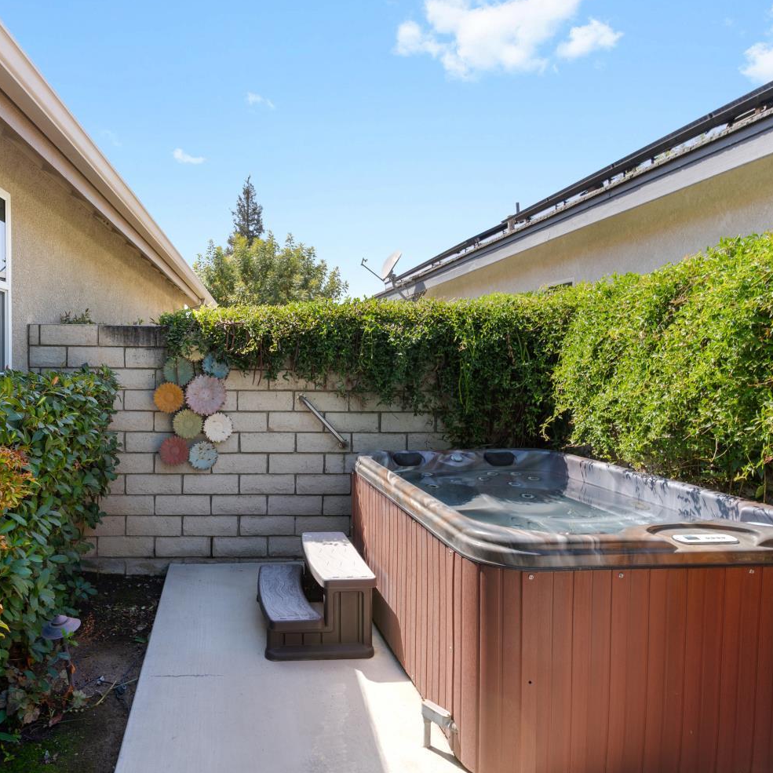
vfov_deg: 69.6
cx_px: 260
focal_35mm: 22
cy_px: 388
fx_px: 556
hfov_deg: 67.8
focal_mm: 17
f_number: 7.1
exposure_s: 1/50
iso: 100
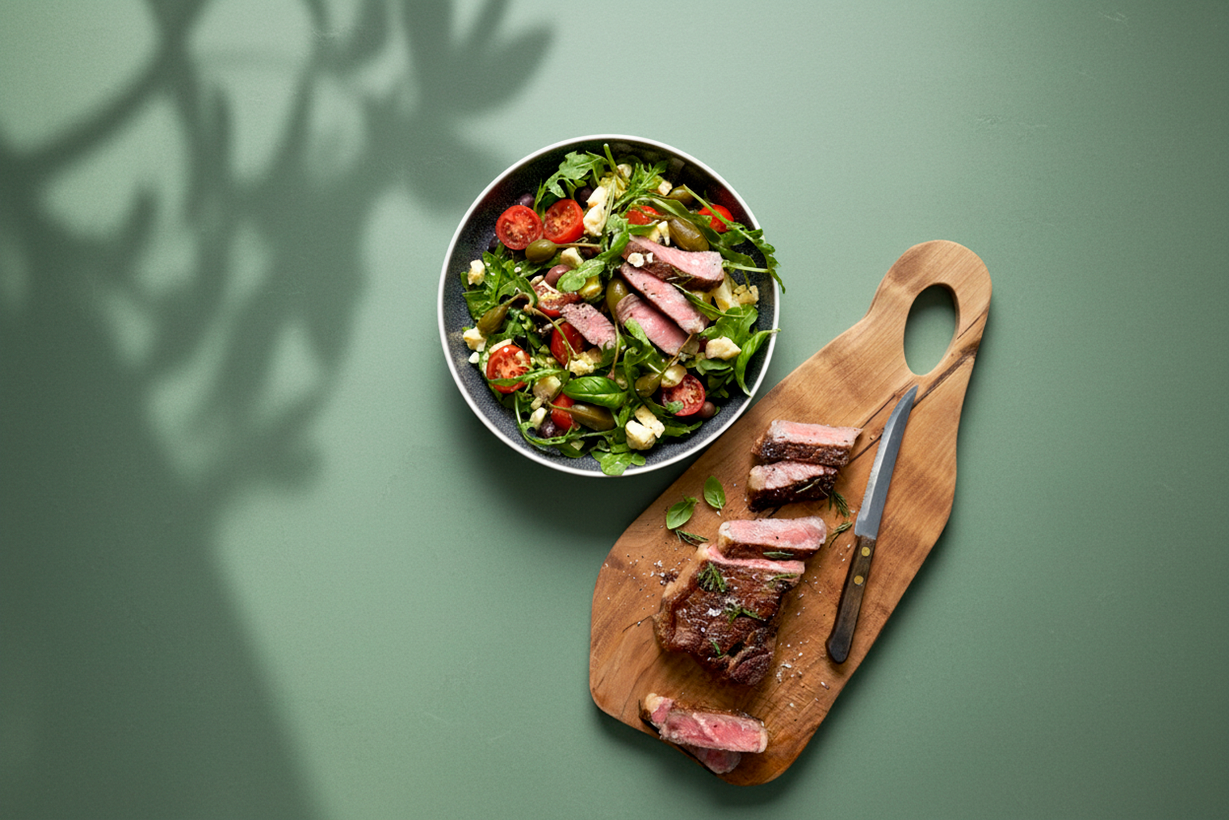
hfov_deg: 48.5
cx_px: 614
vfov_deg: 33.4
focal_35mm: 40
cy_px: 410
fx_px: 1365
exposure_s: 1/80
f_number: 5.6
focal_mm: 40
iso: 400
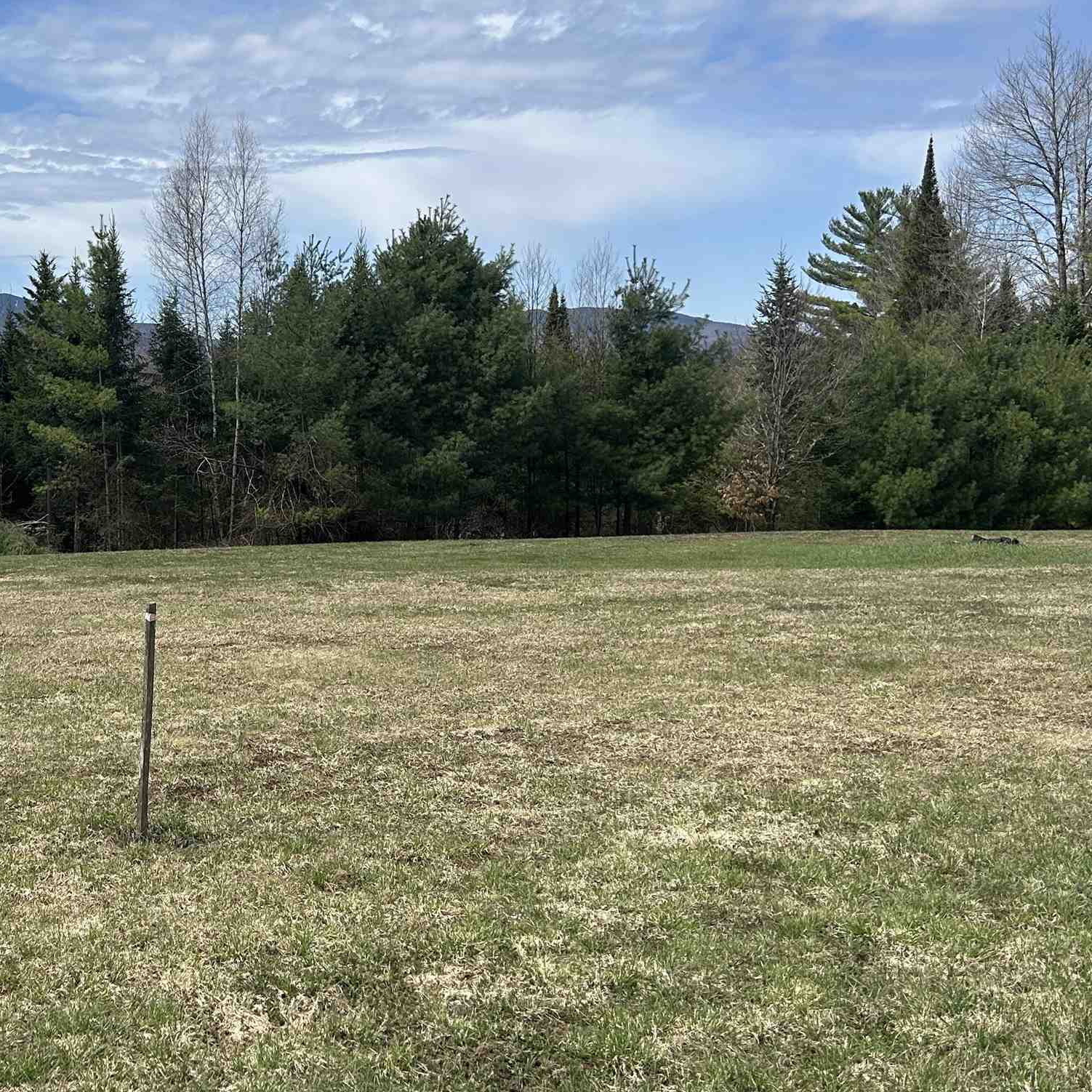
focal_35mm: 47
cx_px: 116
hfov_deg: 34.1
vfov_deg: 36.0
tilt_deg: -3.4
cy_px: 487
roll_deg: +0.5
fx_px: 1677
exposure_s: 1/5319
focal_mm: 5.7
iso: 50
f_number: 1.5
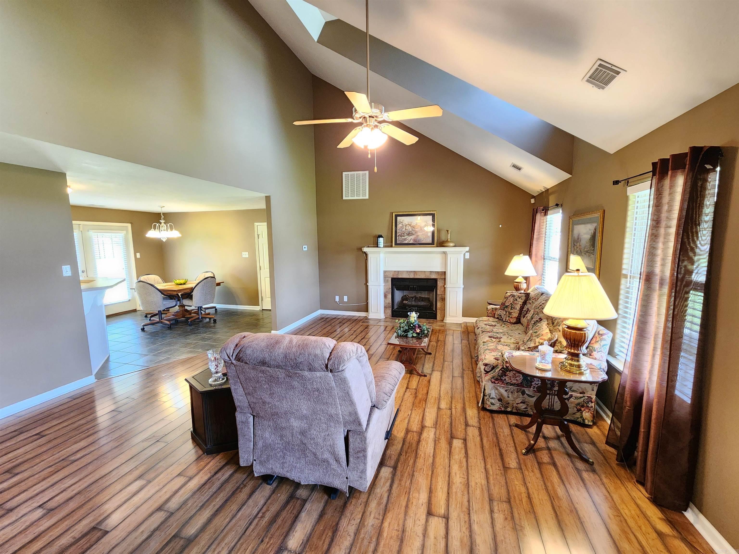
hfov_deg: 106.2
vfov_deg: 89.9
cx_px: 370
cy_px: 277
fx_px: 278
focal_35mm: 13
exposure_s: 1/30
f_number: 2.2
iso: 500
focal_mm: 2.2
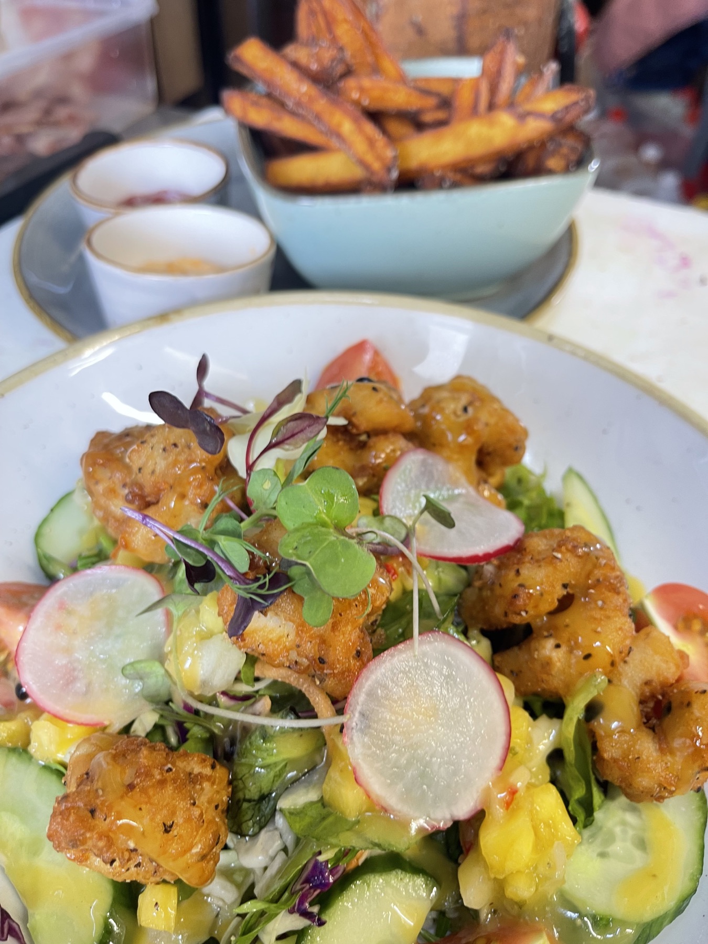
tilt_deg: -47.5
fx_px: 682
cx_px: 354
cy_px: 472
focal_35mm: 25
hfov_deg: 54.9
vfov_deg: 69.4
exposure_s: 1/50
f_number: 1.6
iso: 125
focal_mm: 5.1
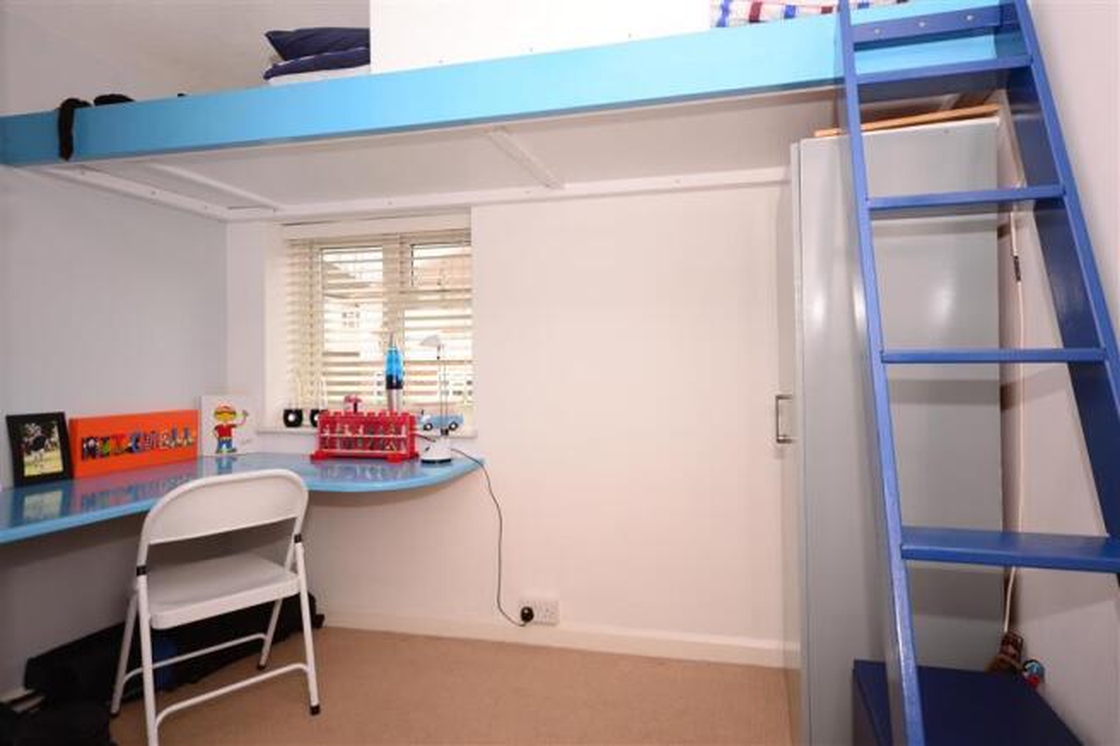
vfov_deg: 59.5
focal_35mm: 21
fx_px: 653
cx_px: 560
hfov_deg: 81.2
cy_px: 373
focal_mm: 14
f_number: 5.6
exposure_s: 1/100
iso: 400
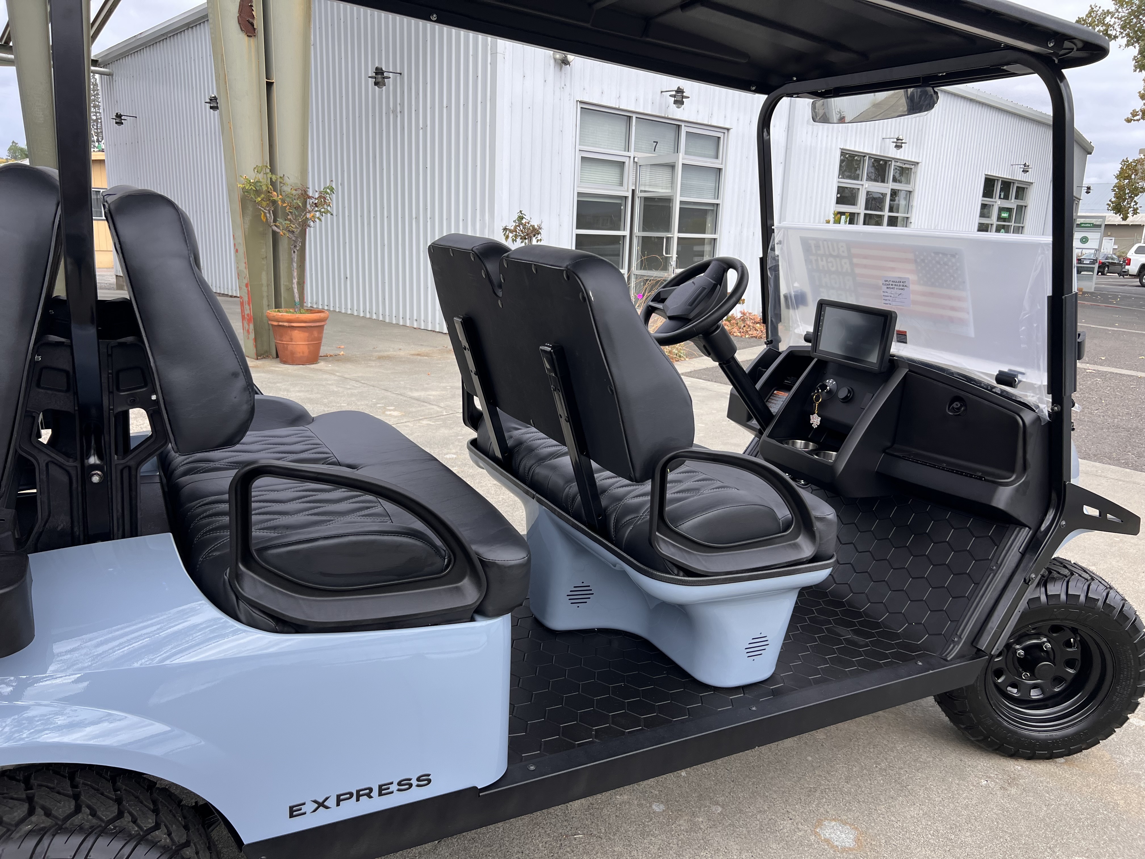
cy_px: 430
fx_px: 860
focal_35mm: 26
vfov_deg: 53.1
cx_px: 572
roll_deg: -2.5
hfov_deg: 67.3
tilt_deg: -13.0
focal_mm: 5.7
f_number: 1.5
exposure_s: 1/1377
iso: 50
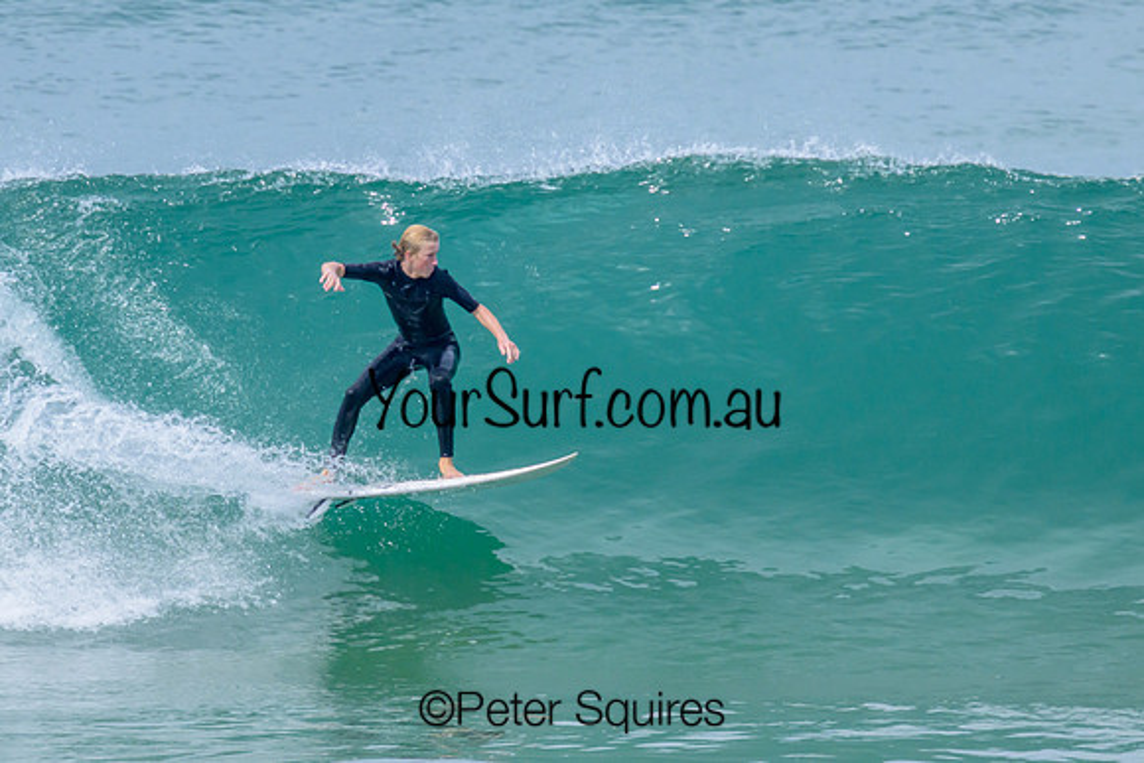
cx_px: 465
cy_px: 258
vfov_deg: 1.3
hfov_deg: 1.9
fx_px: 34788
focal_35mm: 1095
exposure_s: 1/2000
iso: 1000
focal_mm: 800
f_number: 11
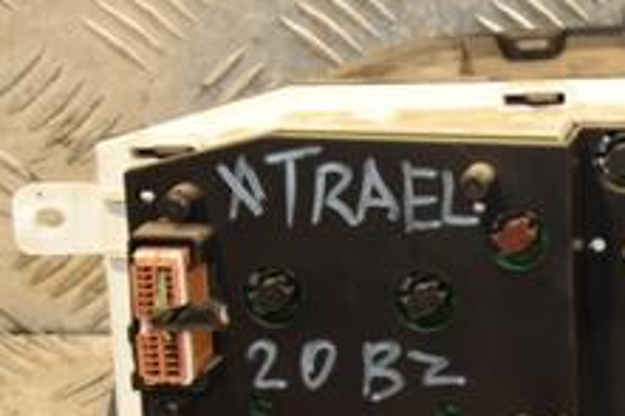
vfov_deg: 7.5
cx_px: 826
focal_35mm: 183
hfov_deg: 10.9
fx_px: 3181
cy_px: 399
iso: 800
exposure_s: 1/160
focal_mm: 45
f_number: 4.8
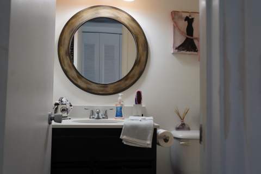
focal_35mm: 30
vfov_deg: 43.6
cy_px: 87
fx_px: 217
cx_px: 130
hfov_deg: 61.9
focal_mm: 30
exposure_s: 1/160
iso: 640
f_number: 4
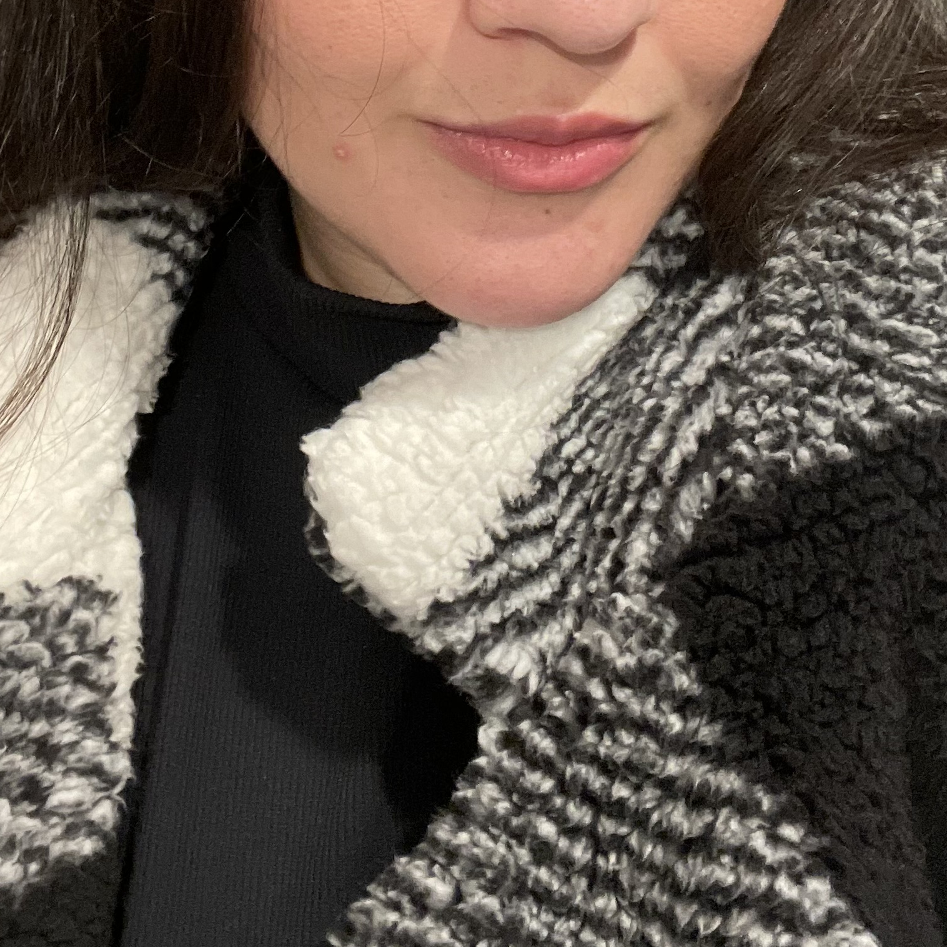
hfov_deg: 31.6
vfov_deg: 29.8
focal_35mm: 54
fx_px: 1671
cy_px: 37
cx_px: 426
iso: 250
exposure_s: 1/40
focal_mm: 2.71
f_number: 2.2
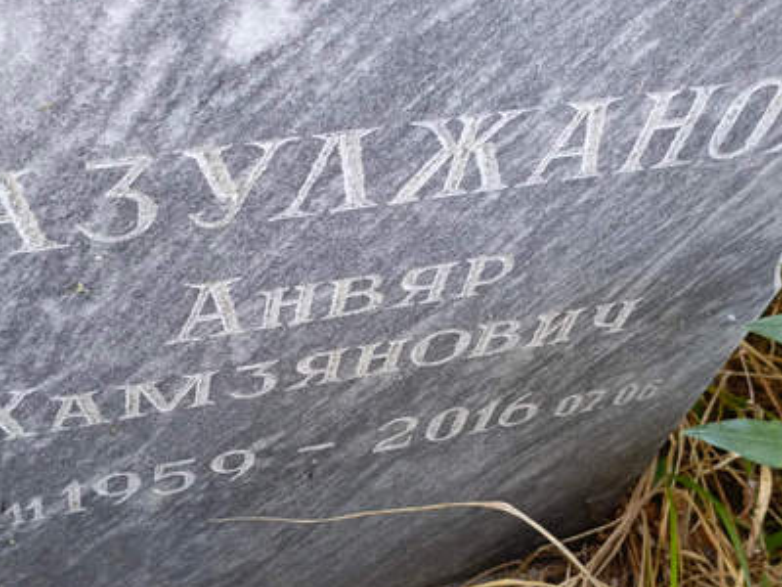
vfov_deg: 29.0
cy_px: 370
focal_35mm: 50
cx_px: 344
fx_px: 1130
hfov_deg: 38.1
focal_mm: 4.76
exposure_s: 1/60
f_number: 1.69
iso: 261
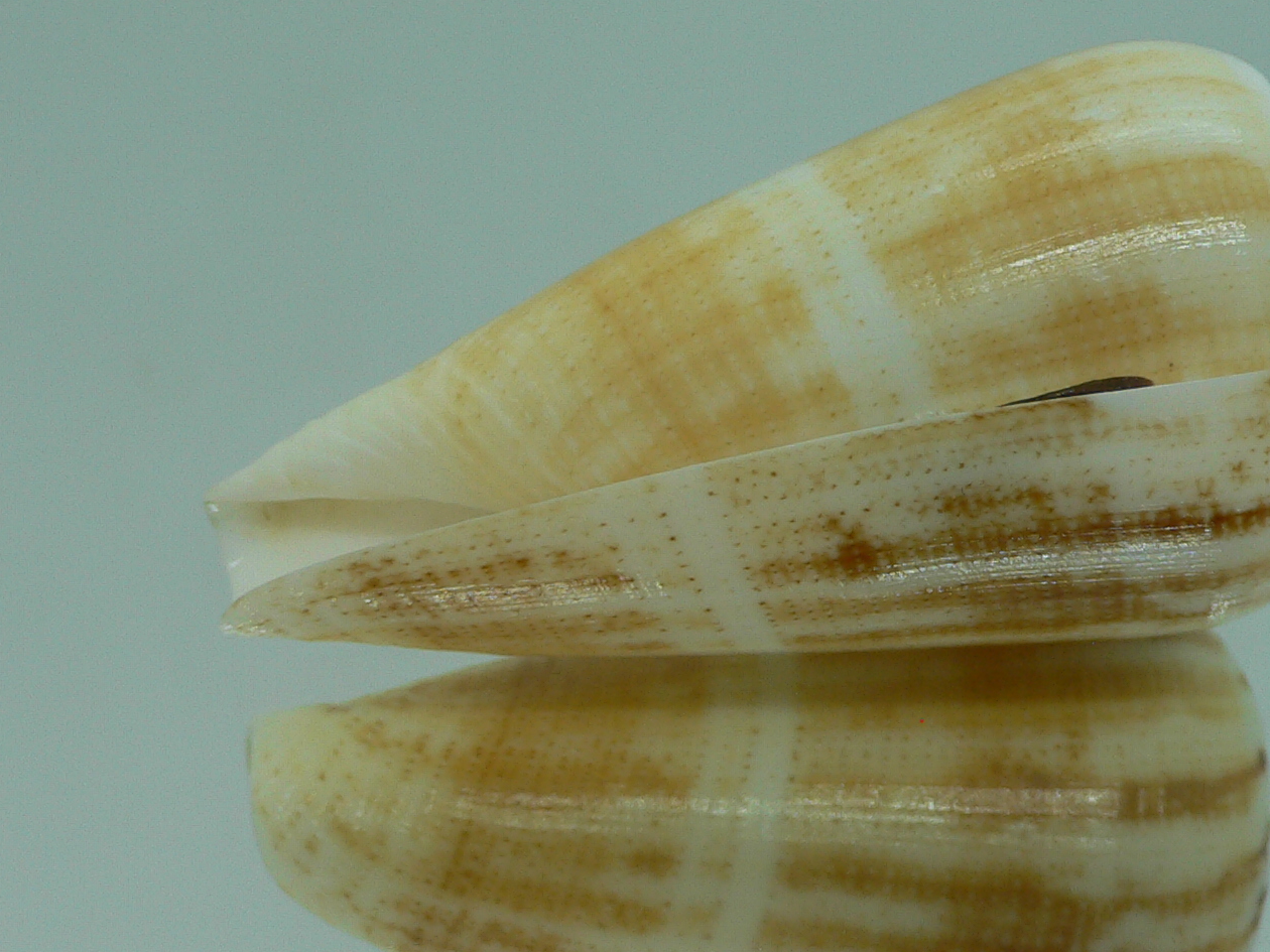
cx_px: 808
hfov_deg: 34.1
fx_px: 2055
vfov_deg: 26.1
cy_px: 571
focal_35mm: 56
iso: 80
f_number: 2.8
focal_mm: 4.6
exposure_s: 1/60
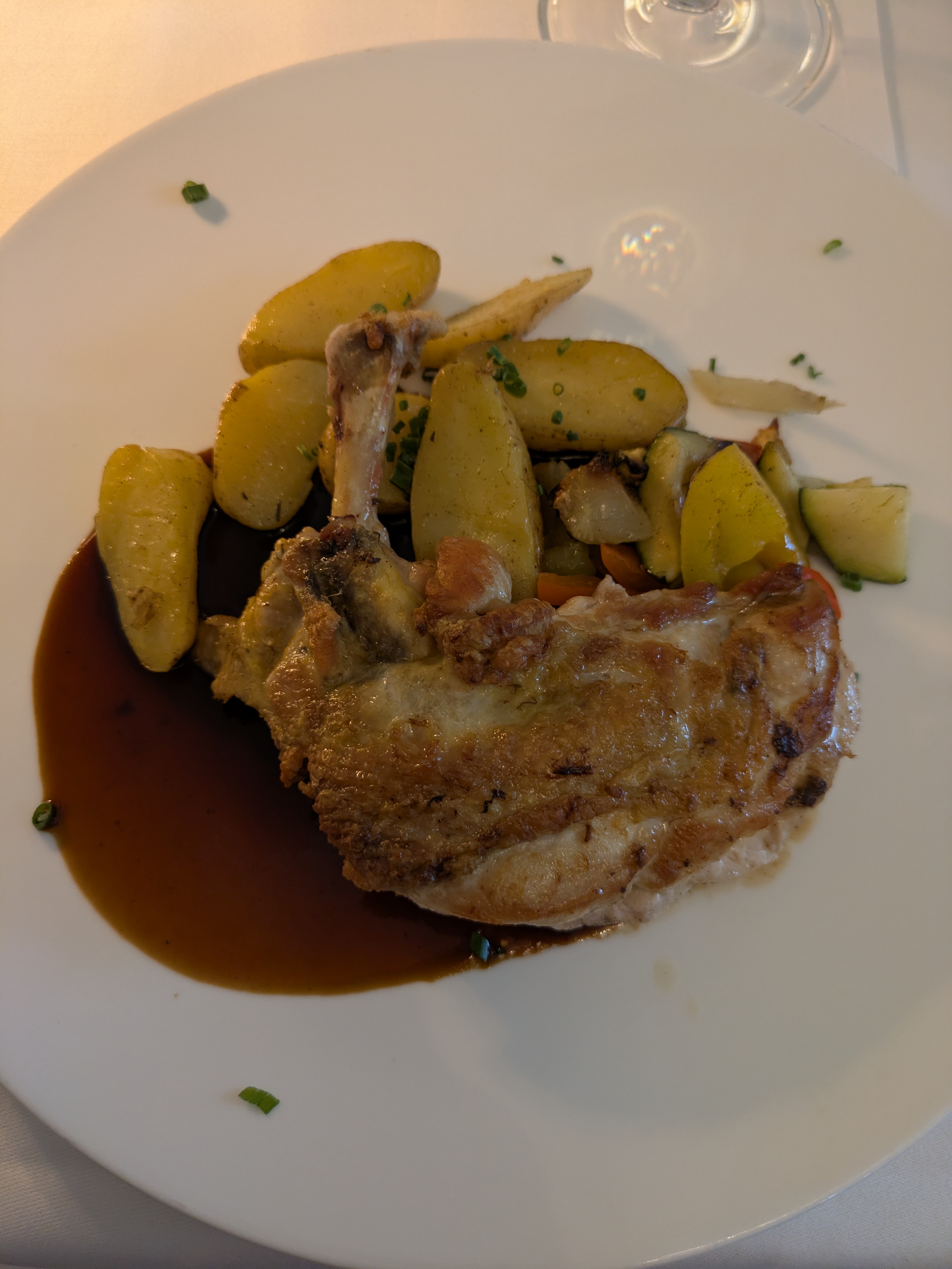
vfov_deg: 69.4
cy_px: 634
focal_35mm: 25
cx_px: 476
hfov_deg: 54.9
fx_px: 916
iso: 166
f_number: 1.89
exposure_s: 1/50
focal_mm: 5.43
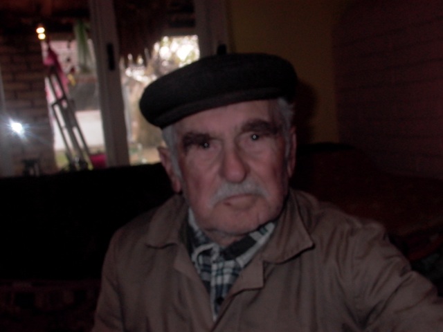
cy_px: 166
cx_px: 222
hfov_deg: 49.0
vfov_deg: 37.7
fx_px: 486
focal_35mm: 38
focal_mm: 8.19
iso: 100
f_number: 4.2
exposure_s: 1/64.2
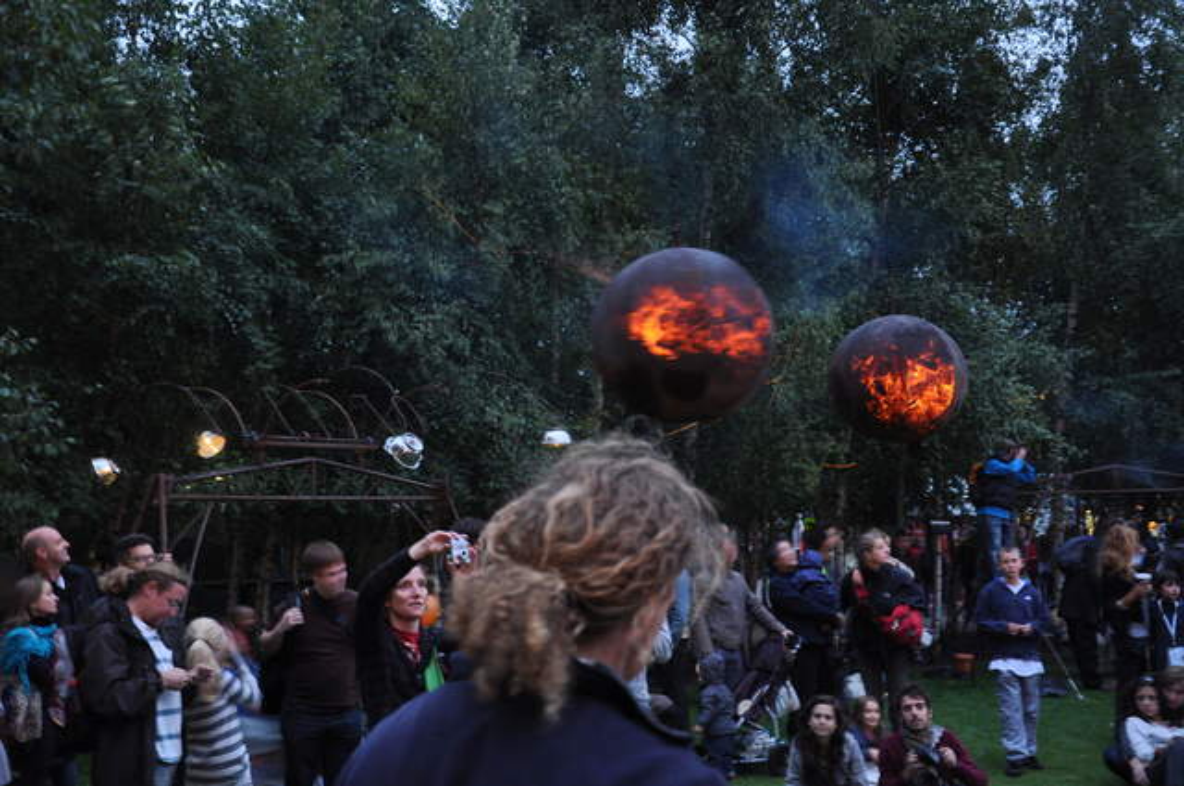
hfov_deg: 43.7
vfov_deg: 29.8
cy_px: 393
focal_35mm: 45
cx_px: 592
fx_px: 1478
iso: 400
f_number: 4.2
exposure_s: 1/4
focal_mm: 30
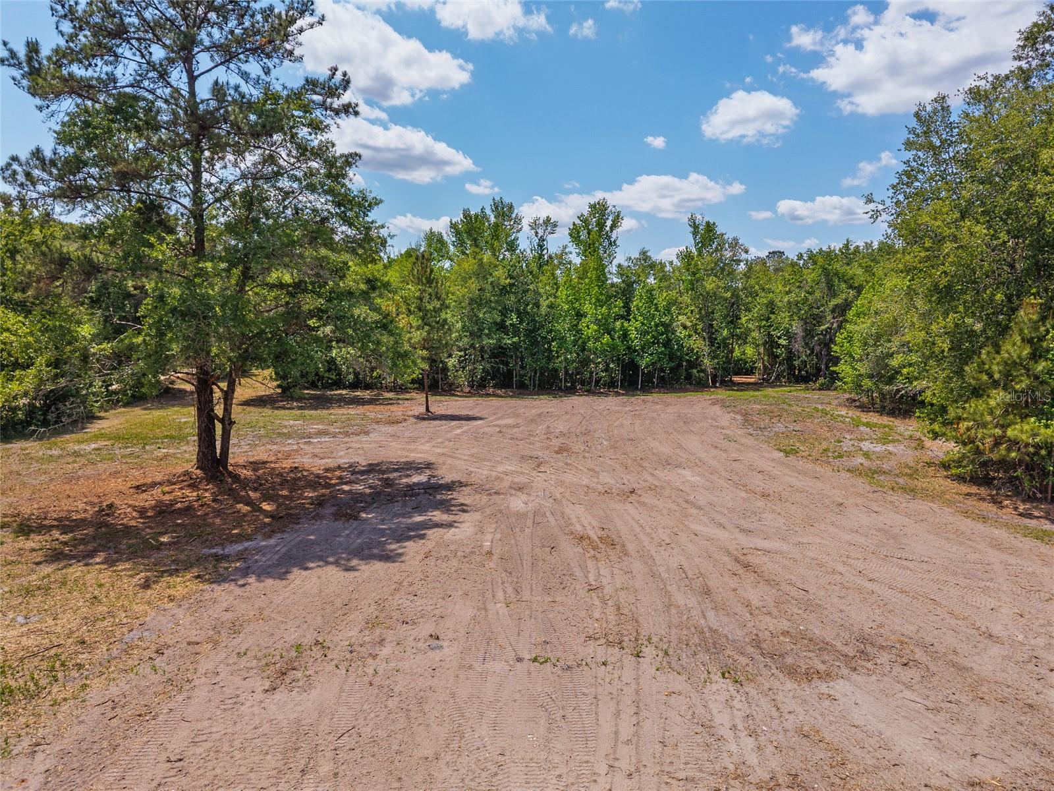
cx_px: 527
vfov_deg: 56.8
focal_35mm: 24
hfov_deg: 71.6
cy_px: 396
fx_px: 731
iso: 200
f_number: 1.8
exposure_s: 1/4000
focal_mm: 8.67
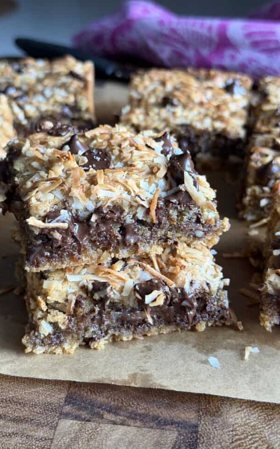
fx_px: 623
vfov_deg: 39.6
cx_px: 122
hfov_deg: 25.3
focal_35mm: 51
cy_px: 224
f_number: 1.8
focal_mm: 6.8
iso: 250
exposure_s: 1/43
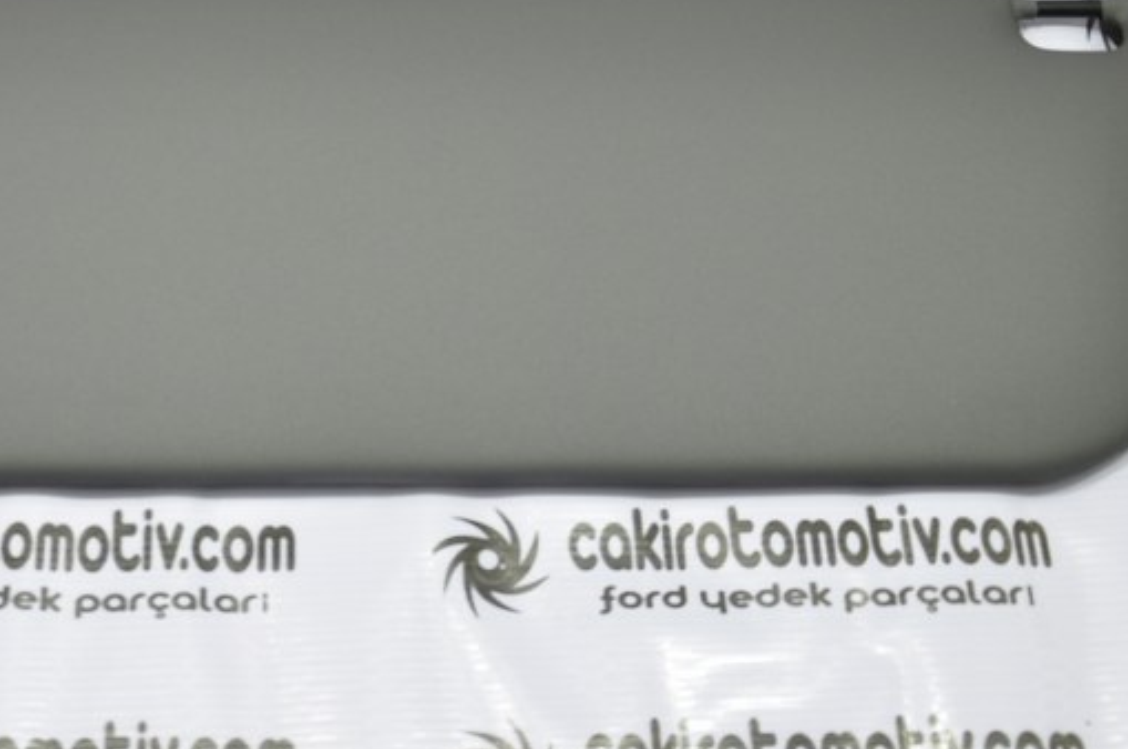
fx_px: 2159
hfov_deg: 29.0
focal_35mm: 69
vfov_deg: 19.5
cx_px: 341
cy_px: 186
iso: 280
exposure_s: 1/40
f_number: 4.5
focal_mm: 26
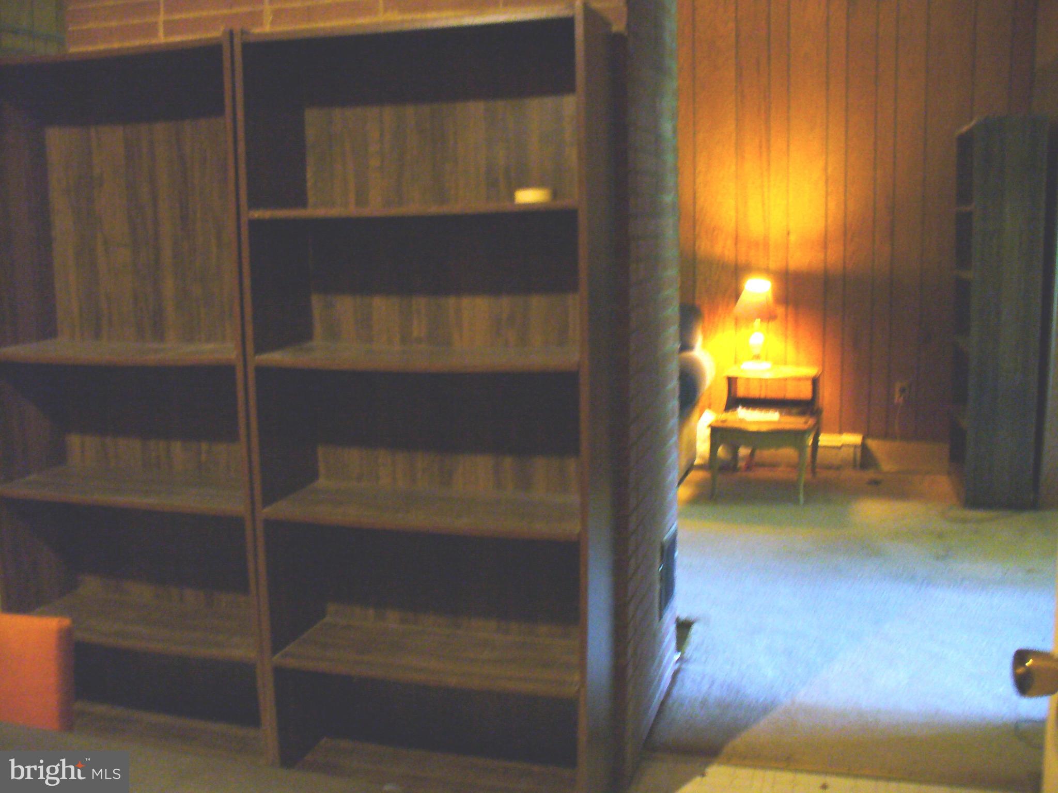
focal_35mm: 37
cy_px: 396
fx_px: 1131
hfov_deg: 50.1
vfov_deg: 38.7
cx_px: 529
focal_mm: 6.1
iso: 200
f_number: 2.8
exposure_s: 1/8
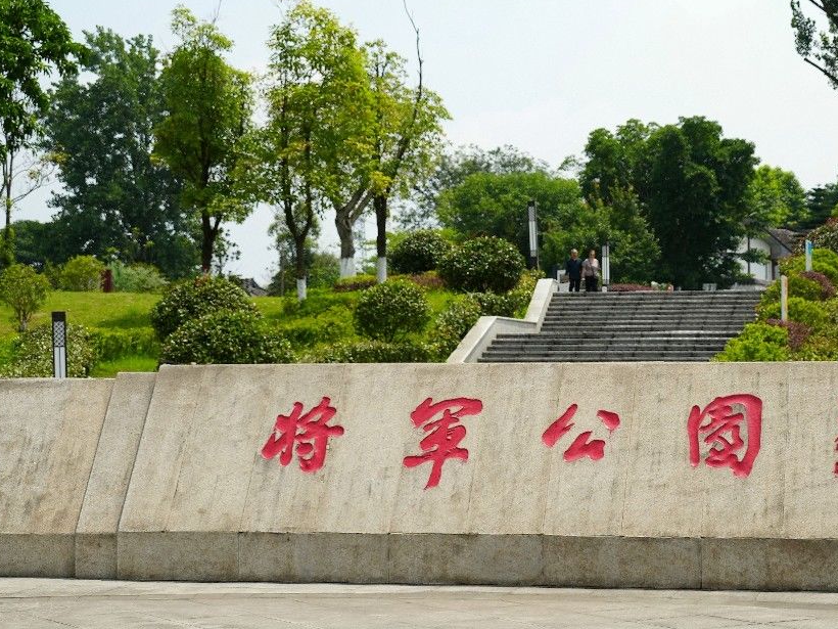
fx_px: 1549
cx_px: 592
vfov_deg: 22.9
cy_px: 240
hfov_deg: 29.9
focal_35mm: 64
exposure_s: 1/1000
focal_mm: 39
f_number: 5
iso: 100
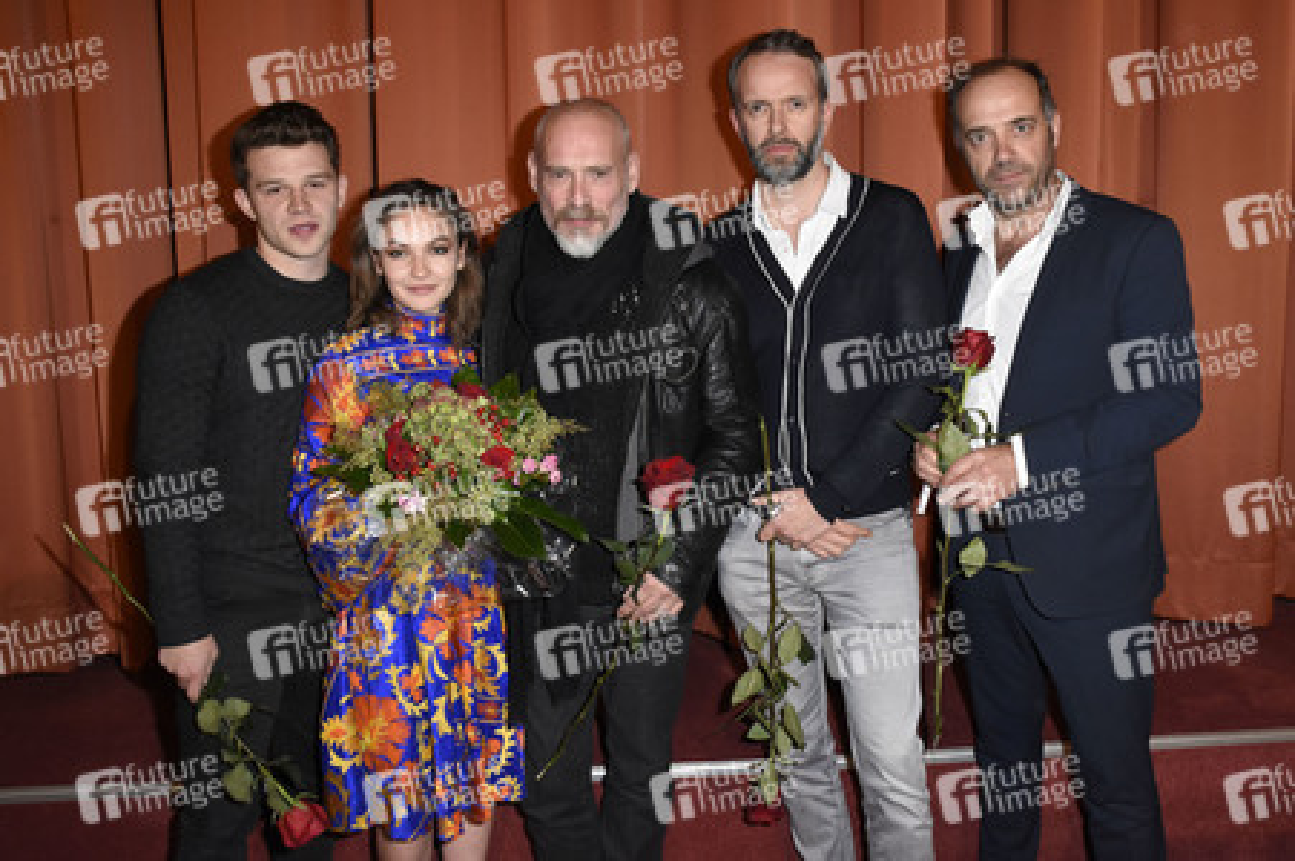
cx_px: 648
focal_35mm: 30
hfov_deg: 62.0
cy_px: 430
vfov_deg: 43.5
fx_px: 1078
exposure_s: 1/60
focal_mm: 20
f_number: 6.3
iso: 2000
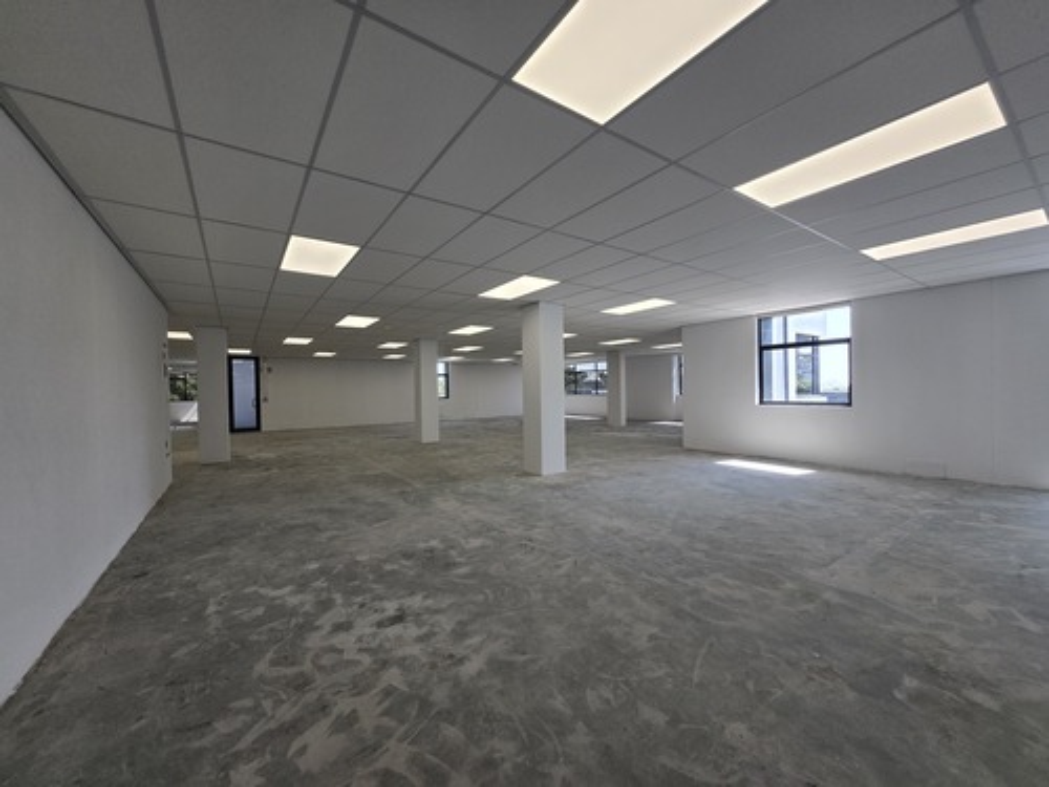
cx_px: 524
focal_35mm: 13
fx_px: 394
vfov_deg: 89.9
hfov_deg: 106.2
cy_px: 394
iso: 25
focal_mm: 1.7
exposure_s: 1/168
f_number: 2.2
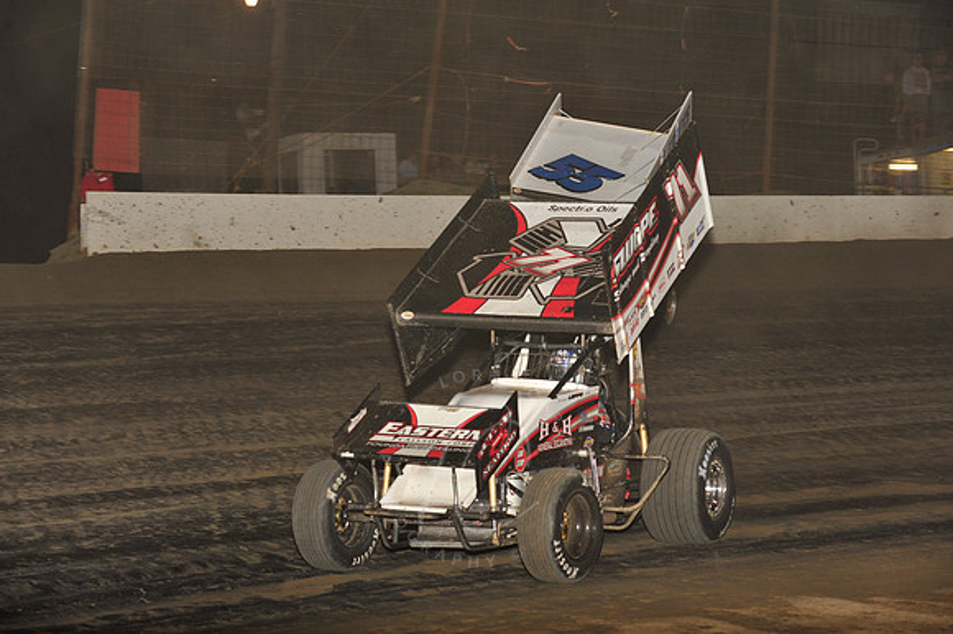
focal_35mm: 105
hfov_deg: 19.5
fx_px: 2778
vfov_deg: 13.0
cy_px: 317
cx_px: 476
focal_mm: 105
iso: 800
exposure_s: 1/320
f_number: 6.3
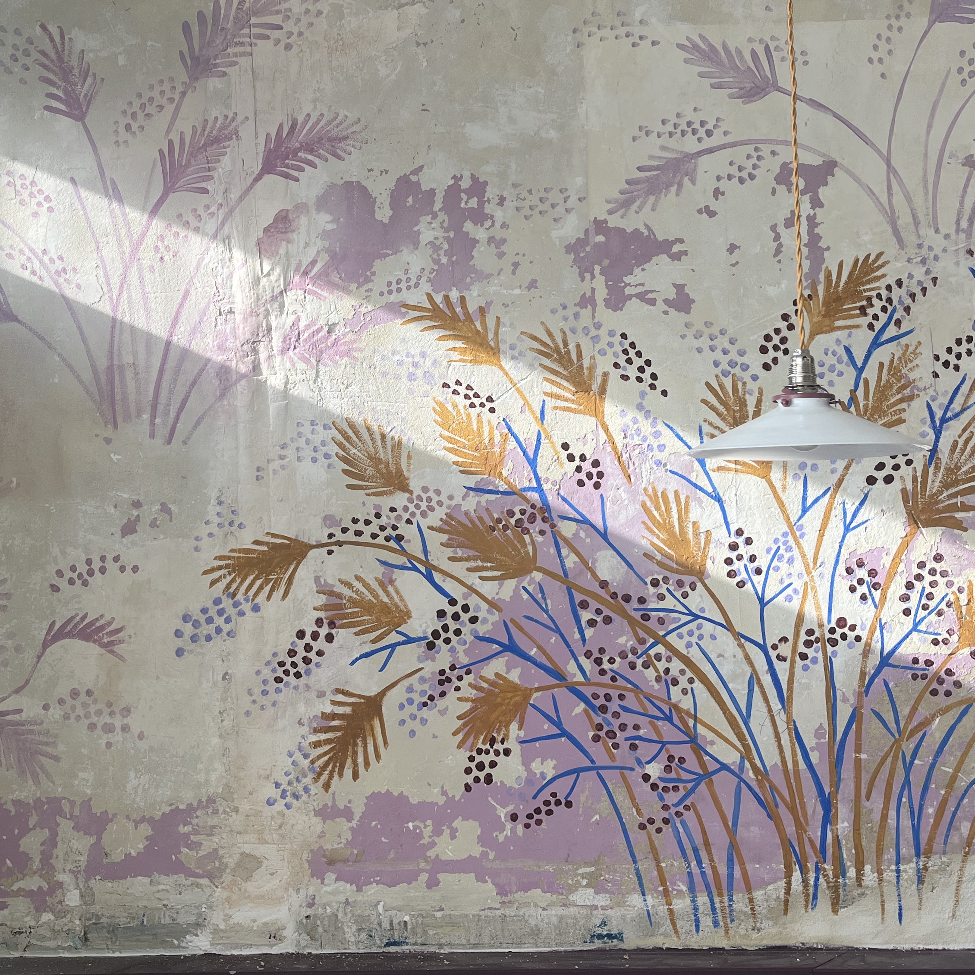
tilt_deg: +5.0
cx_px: 358
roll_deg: +0.7
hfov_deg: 40.6
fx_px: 1307
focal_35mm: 41
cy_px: 434
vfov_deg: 40.9
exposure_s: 1/304
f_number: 1.6
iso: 50
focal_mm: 5.1
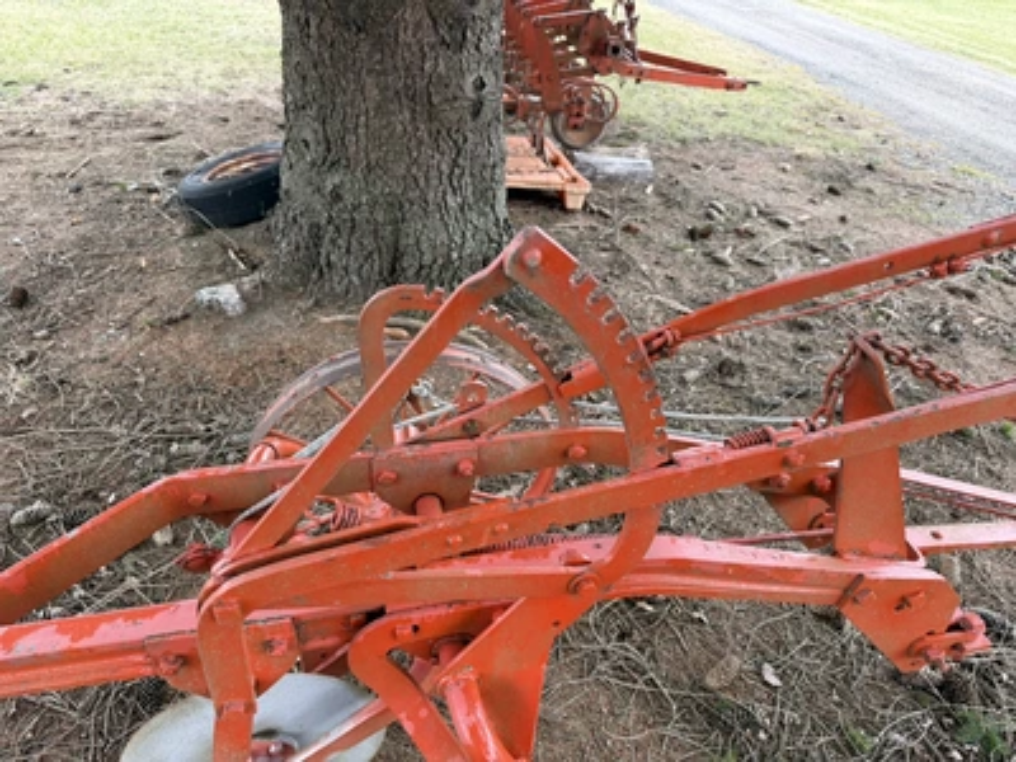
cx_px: 508
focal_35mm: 24
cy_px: 381
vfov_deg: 56.8
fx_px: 704
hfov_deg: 71.6
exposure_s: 1/121
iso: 50
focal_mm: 6.76
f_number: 1.78
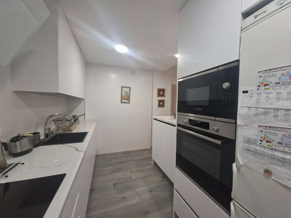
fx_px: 109
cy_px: 109
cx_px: 146
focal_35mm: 13
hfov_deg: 106.2
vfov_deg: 89.9
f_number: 2.2
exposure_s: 1/40
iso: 125
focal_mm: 1.74
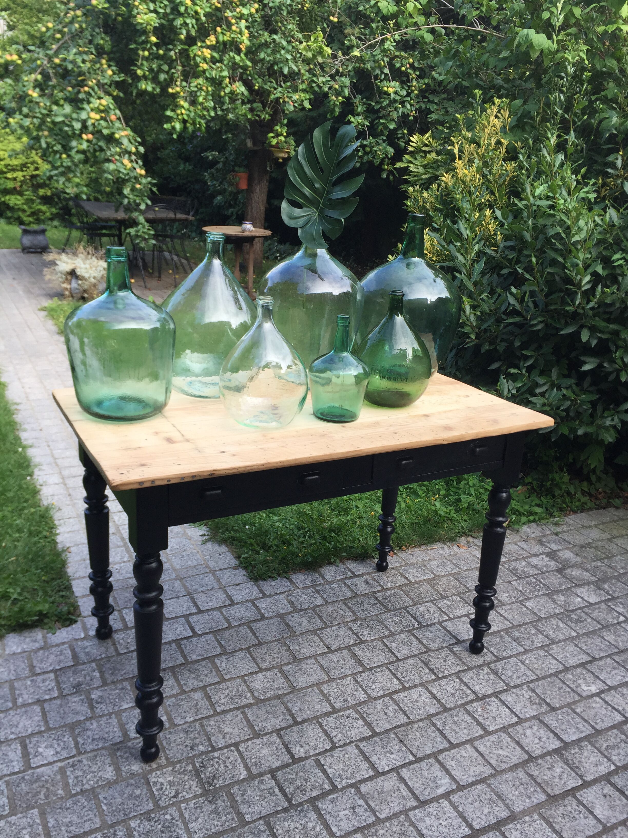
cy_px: 419
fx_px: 701
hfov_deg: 48.2
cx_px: 314
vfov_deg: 61.7
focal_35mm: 29
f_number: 2.2
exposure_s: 1/353
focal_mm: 4.15
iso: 32
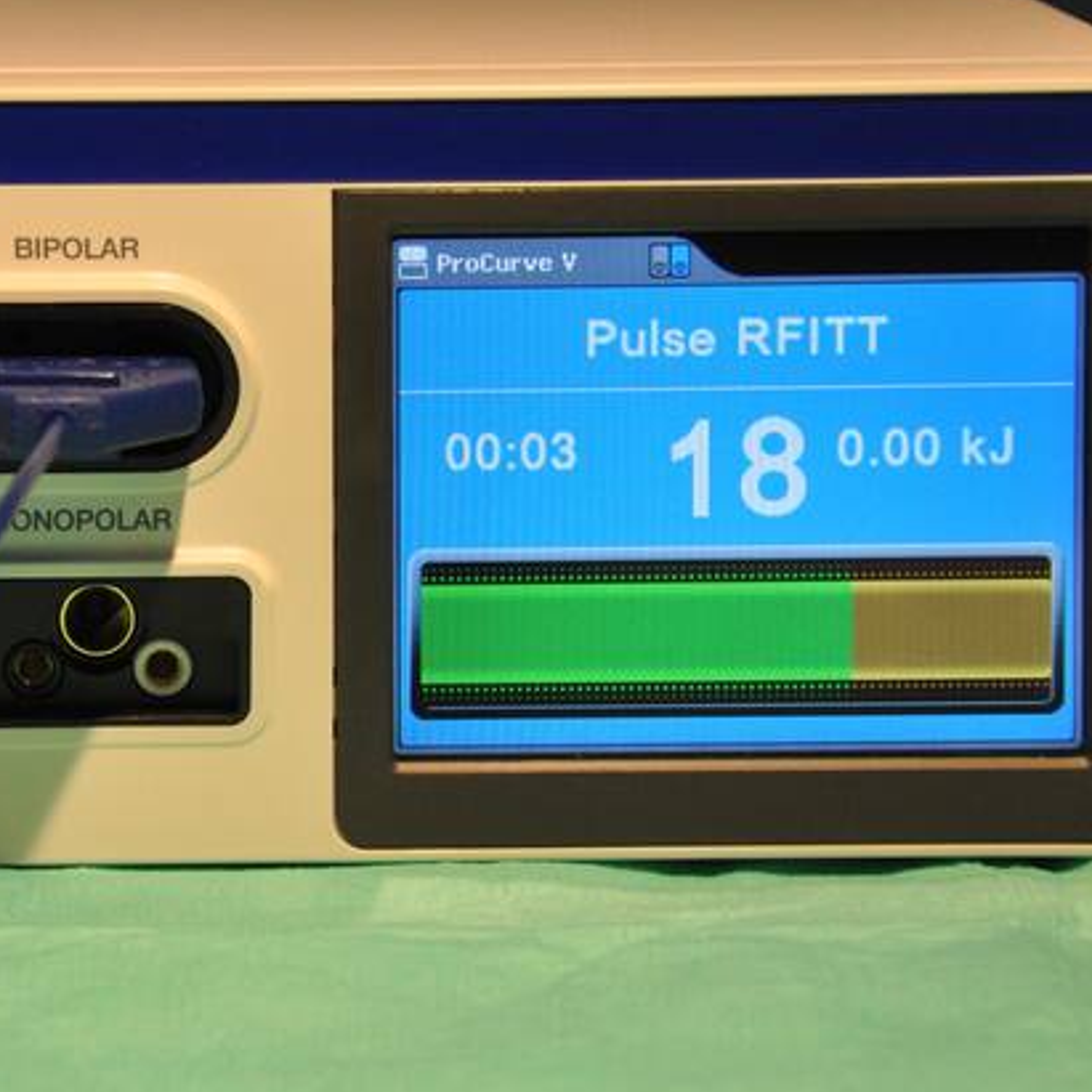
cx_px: 181
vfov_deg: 9.4
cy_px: 543
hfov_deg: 9.4
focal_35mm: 186
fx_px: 6632
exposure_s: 1/250
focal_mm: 75
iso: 1600
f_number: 8
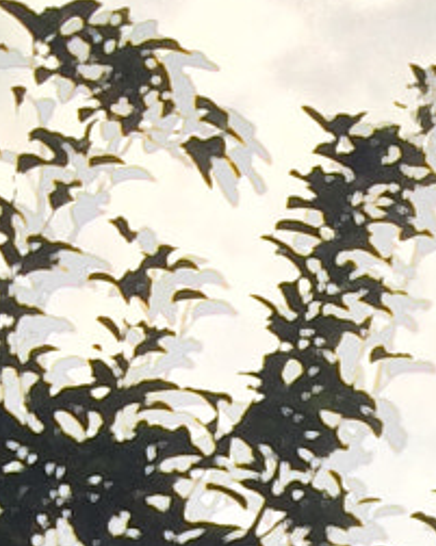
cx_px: 1275
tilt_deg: +3.4
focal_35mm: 180
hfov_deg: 7.6
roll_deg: -3.5
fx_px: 2909
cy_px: 1545
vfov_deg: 9.0
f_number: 2.2
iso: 32
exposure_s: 1/2053
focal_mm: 4.15
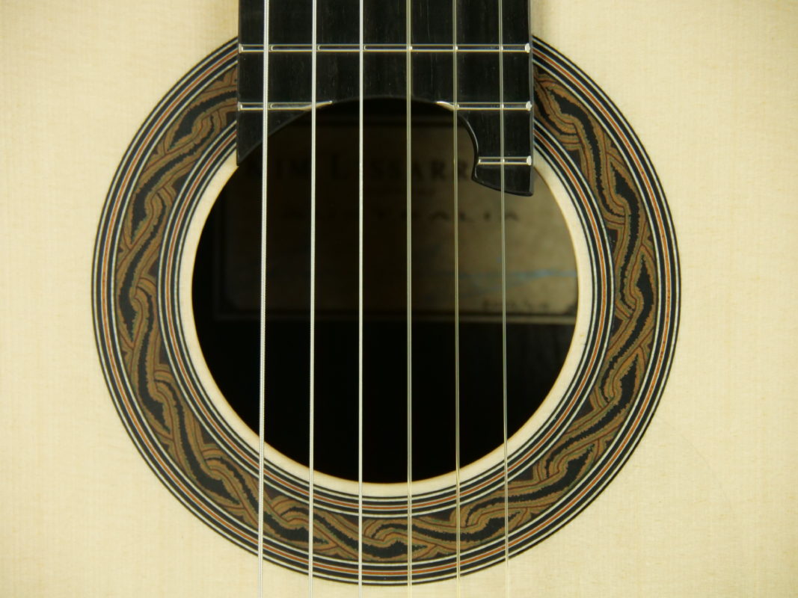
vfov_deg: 7.4
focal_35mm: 200
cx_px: 399
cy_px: 299
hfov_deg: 9.9
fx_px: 4610
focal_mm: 100
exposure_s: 1/250
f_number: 5.6
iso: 1600
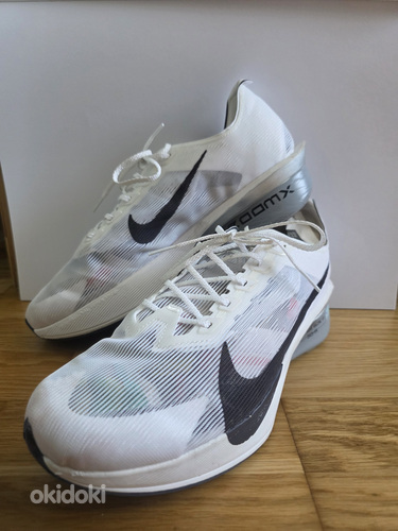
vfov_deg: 73.9
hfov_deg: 58.9
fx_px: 353
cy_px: 266
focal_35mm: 23
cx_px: 199
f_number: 1.7
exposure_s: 1/100
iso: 400
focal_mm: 6.3
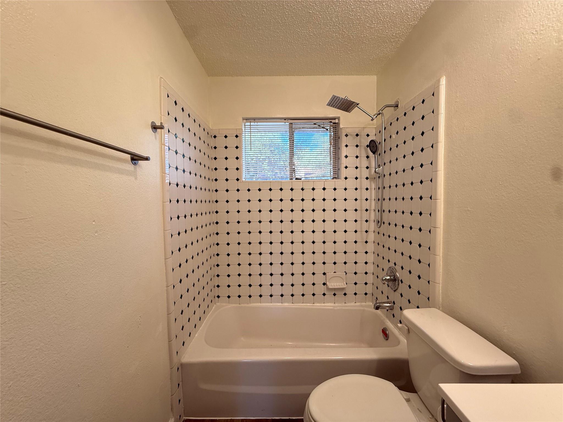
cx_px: 282
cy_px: 211
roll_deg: +0.5
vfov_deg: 85.7
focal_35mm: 14
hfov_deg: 102.1
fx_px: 228
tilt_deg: -0.3
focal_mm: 2.22
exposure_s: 1/120
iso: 125
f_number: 2.2
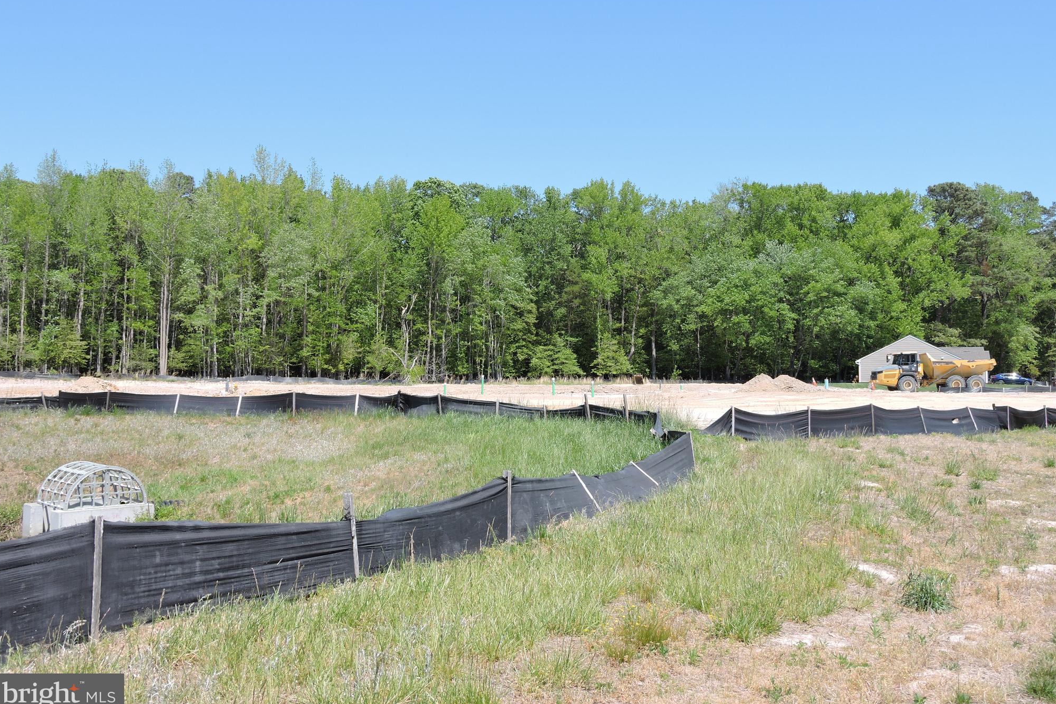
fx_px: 1027
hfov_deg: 54.4
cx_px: 531
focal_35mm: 35
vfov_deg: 37.8
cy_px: 313
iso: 100
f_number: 3.6
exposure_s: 1/640
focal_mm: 5.9
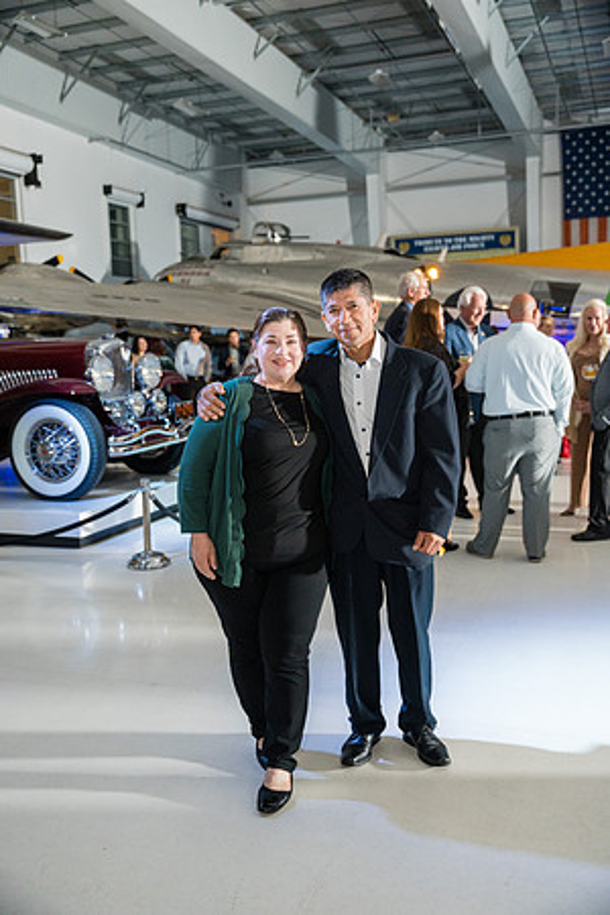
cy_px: 458
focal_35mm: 35
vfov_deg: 54.4
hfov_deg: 37.9
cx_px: 305
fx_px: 890
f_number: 2.8
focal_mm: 35
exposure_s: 1/250
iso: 2500
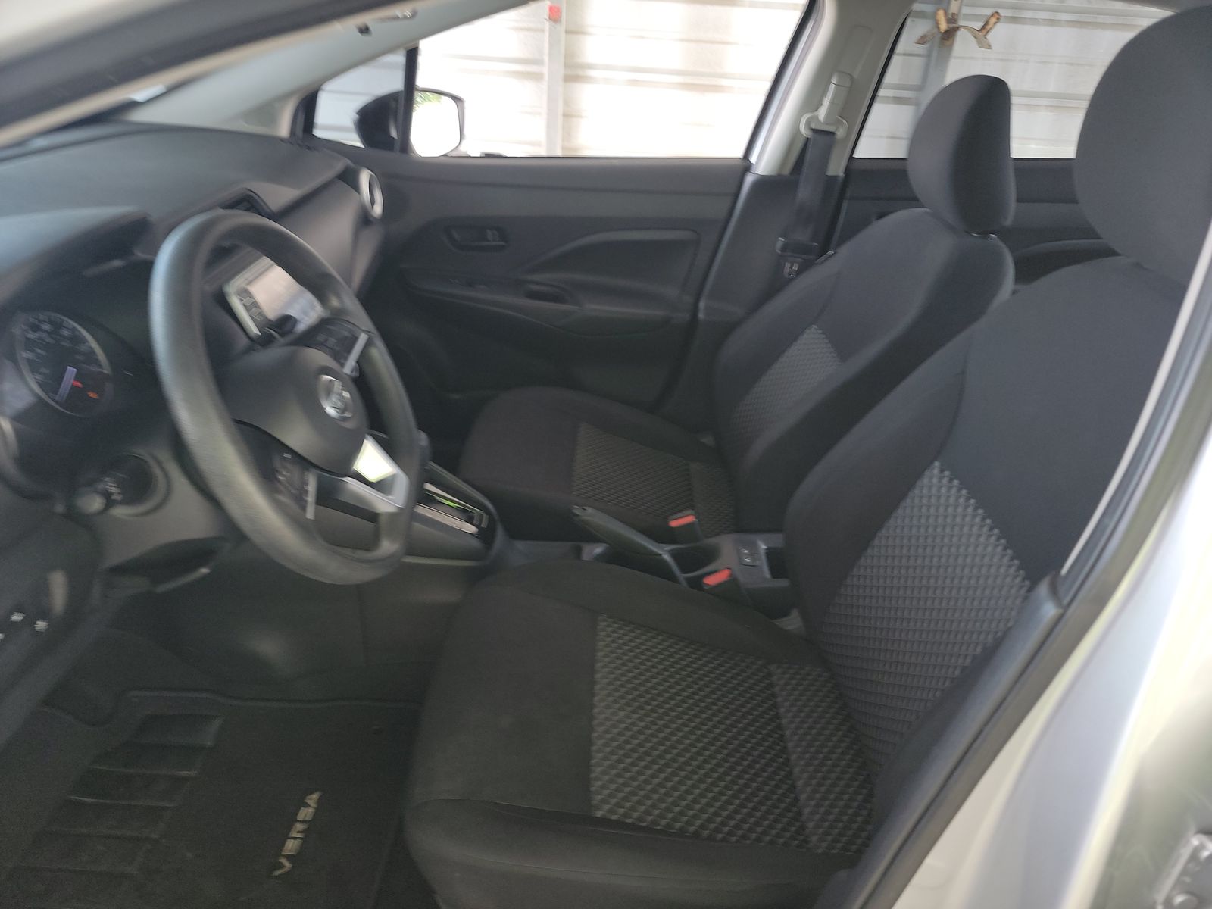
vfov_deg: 56.8
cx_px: 606
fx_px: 840
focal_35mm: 24
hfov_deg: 71.6
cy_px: 454
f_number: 1.8
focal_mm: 6.7
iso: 210
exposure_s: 1/59
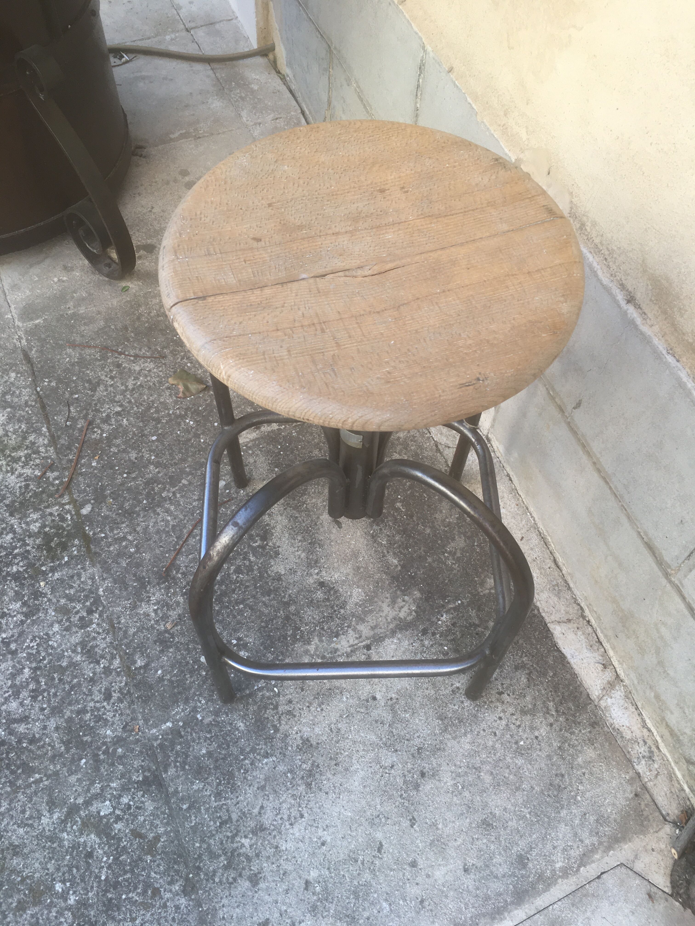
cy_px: 463
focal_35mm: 29
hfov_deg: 48.2
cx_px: 348
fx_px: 776
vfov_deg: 61.7
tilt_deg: -57.1
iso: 32
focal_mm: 4.15
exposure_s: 1/100
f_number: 2.2
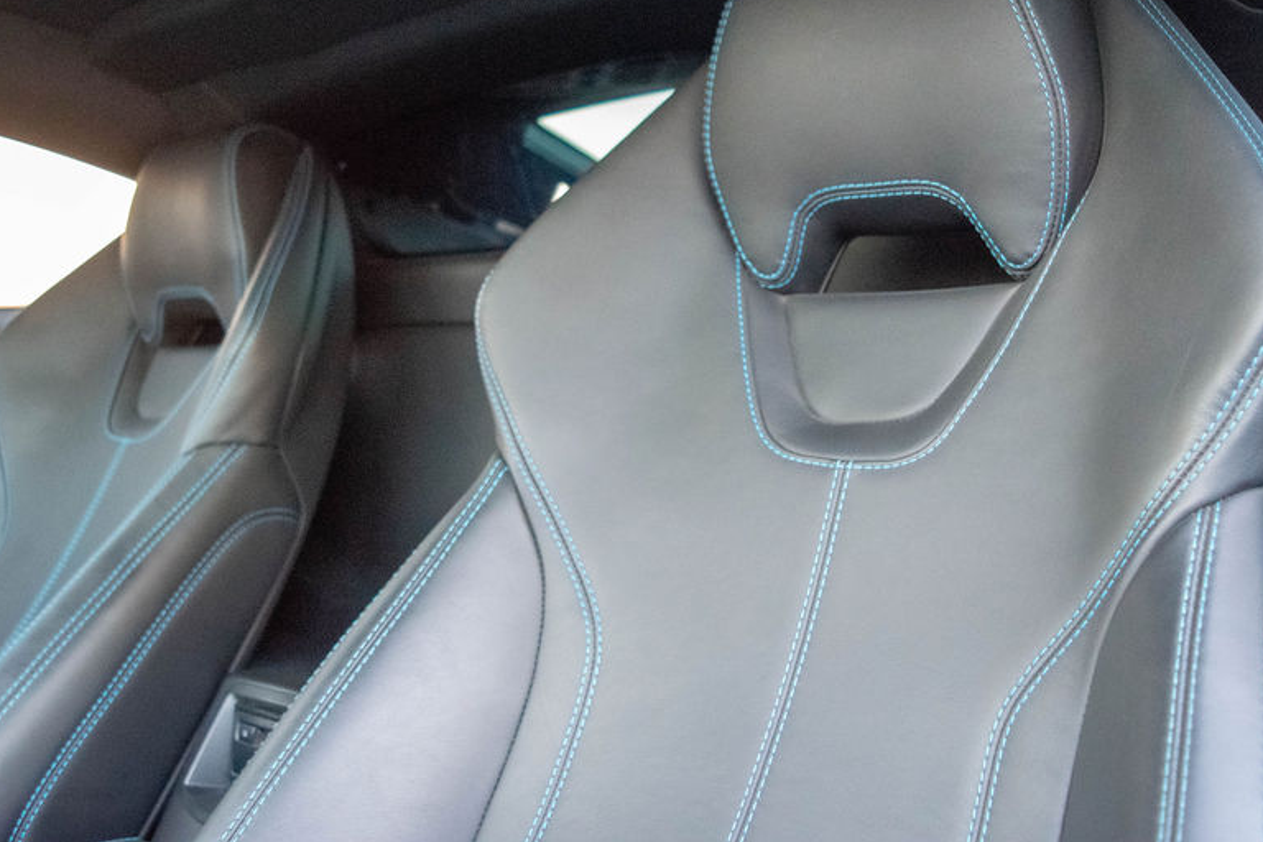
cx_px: 612
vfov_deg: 36.5
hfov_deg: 53.1
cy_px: 287
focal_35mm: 36
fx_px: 1263
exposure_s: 1/60
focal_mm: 18
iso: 4500
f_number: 3.5
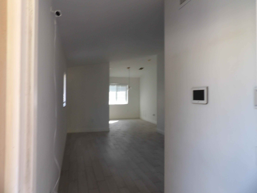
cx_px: 128
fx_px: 178
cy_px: 96
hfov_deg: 71.6
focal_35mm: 24
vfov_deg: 56.8
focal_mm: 4.3
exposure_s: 1/33
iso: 115
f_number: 3.2
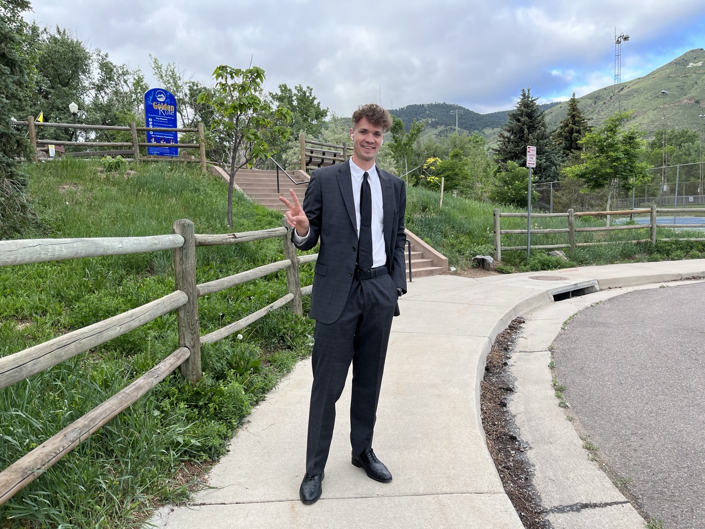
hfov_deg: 67.3
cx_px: 352
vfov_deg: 53.1
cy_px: 264
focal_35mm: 26
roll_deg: +2.0
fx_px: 530
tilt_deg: -5.5
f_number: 1.6
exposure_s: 1/491
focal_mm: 5.1
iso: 50
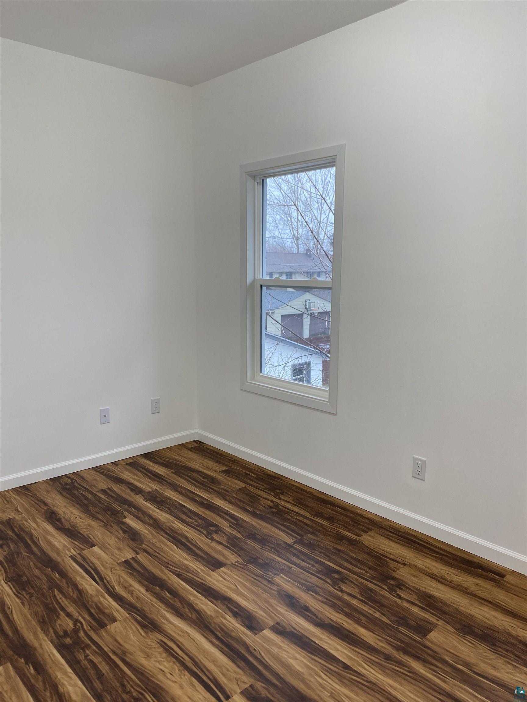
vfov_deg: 67.3
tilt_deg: -8.2
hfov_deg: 53.1
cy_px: 351
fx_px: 528
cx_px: 264
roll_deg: -0.1
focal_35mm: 26
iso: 125
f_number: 1.8
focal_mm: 4.25
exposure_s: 1/120
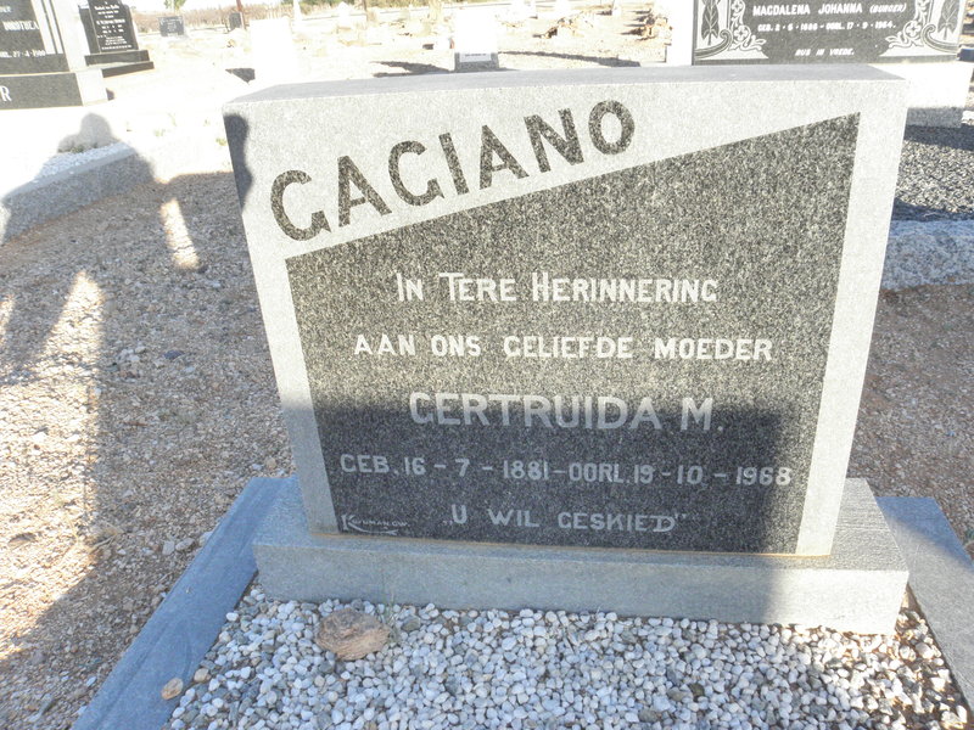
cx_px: 487
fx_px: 732
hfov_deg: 67.3
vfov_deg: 53.1
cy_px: 365
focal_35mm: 26
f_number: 6.3
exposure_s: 1/160
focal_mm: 4.6
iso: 200
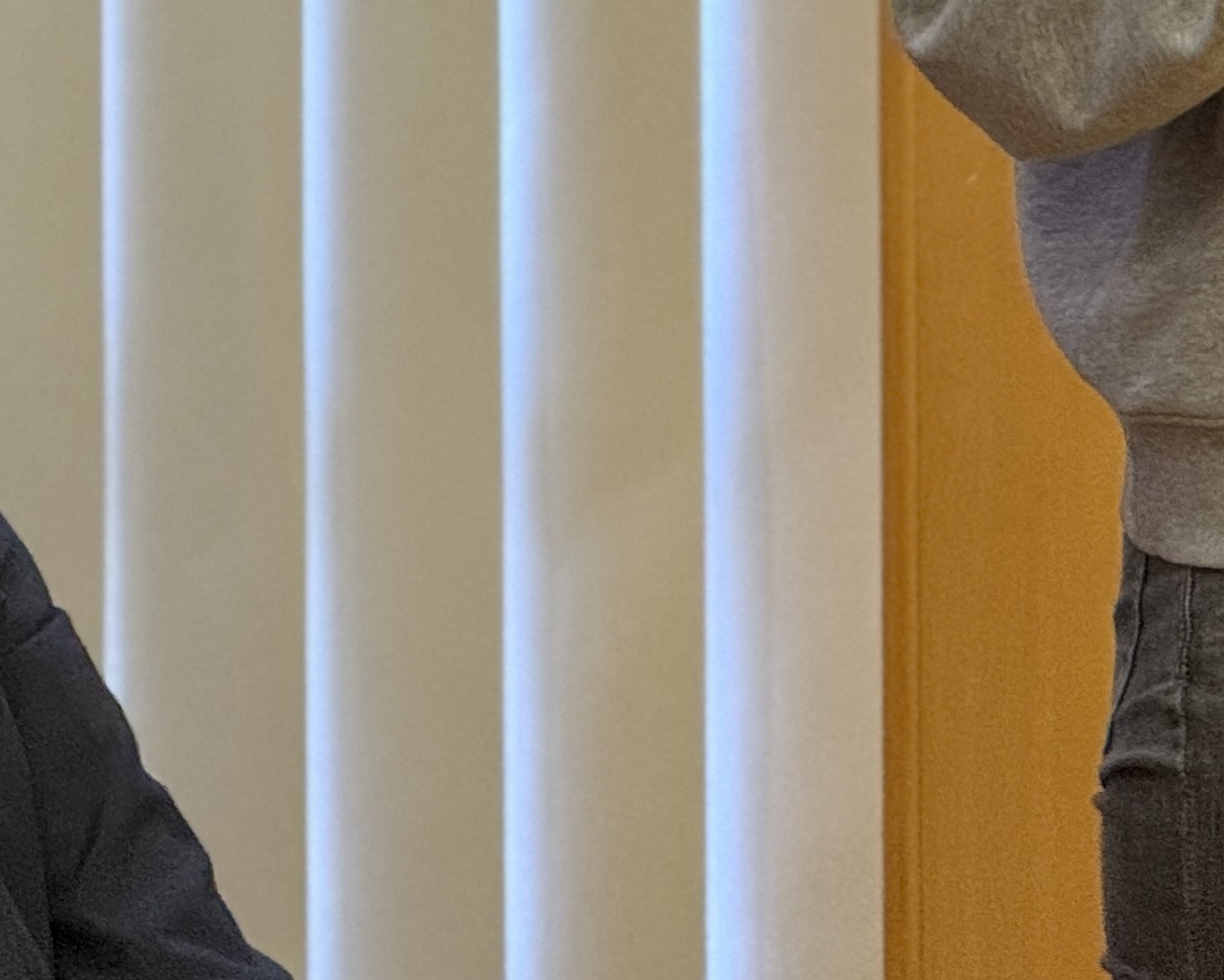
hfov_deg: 5.0
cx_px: 754
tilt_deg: +1.2
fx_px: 14129
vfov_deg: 4.0
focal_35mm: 390
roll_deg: -0.2
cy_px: -430
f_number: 2.8
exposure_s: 1/60
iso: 500
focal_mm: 15.66
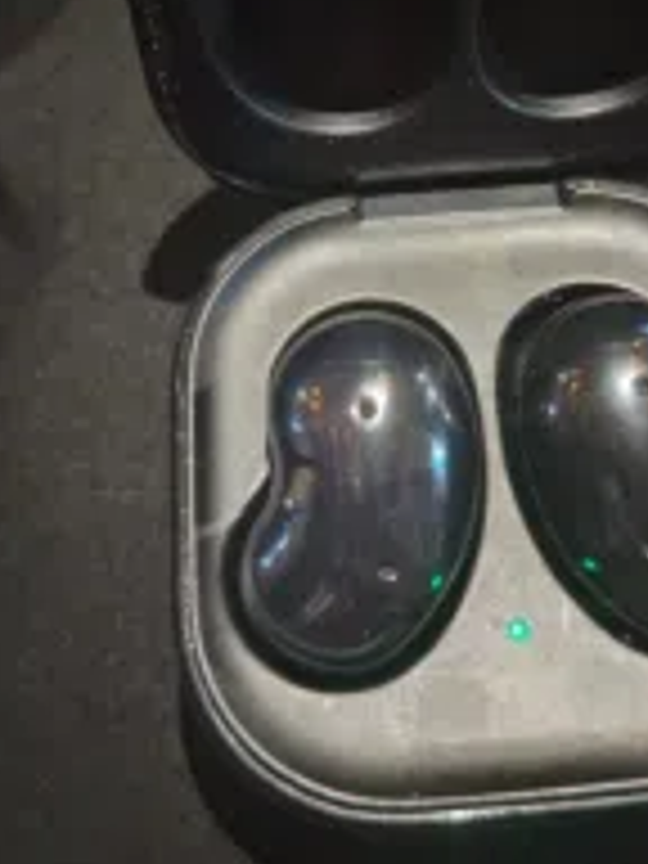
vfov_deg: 37.4
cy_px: 234
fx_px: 1248
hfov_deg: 29.1
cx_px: 351
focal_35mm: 50
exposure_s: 1/11.1
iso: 8128
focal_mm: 5.25
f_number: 1.75
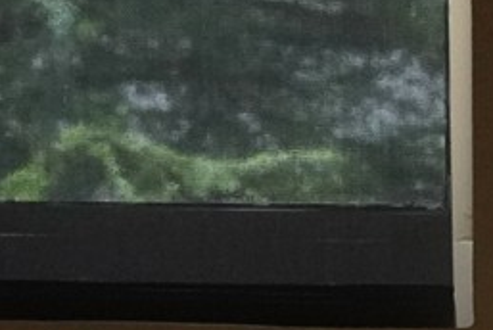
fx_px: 3304
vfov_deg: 5.4
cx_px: 904
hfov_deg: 8.2
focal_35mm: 241
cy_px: 961
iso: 4000
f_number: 10
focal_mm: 31
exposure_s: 1/100
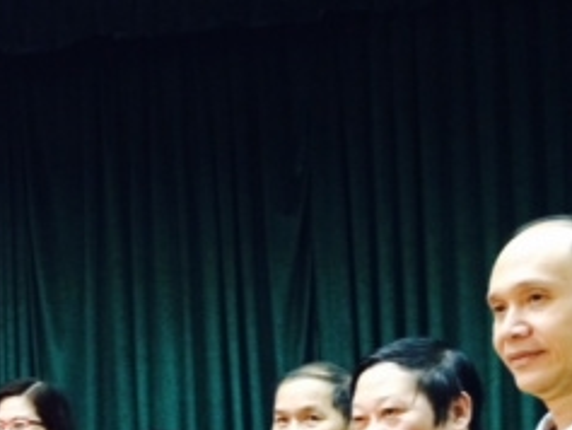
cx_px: -109
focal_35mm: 81
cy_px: 377
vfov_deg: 18.0
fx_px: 1339
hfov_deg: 22.3
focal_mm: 4.12
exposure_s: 1/24
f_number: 2.2
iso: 320
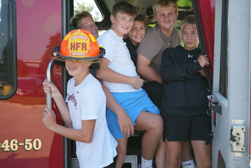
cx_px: 126
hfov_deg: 41.9
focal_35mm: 47
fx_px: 328
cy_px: 84
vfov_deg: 28.7
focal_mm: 47
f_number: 5.6
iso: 100
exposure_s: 1/100
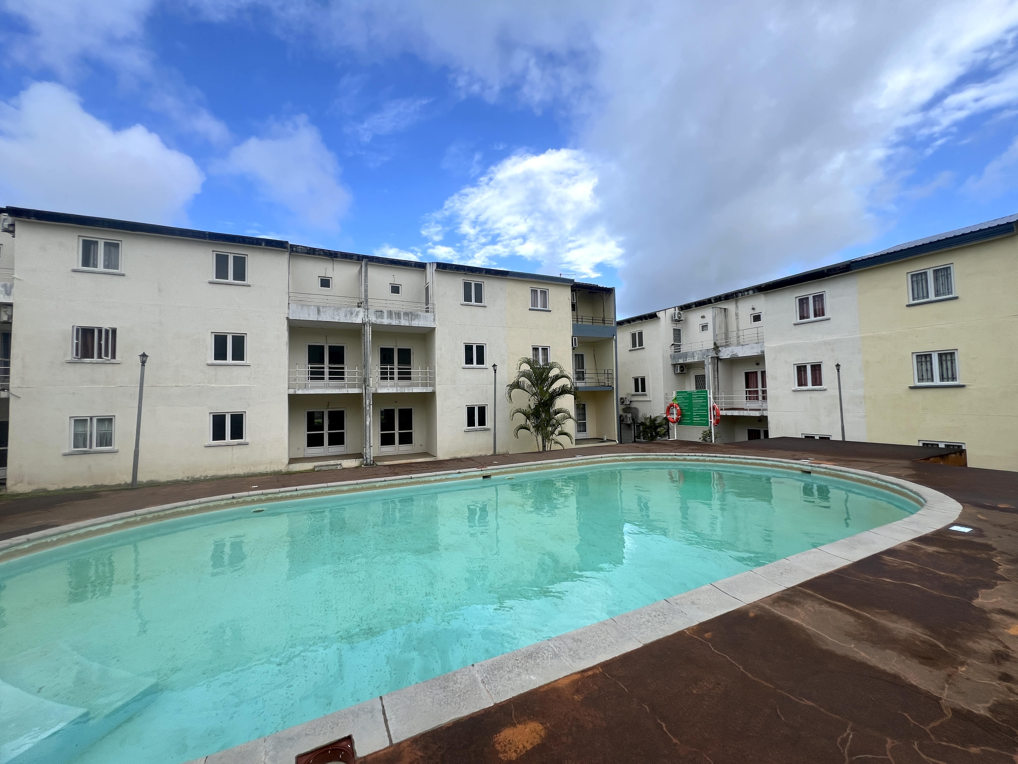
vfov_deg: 89.9
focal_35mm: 13
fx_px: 382
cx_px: 509
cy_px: 382
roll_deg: +0.9
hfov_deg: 106.2
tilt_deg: +1.8
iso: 32
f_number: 1.8
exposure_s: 1/742
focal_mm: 1.57
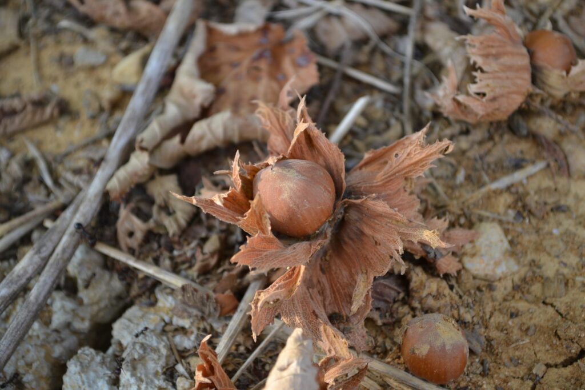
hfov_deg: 24.6
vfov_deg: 16.6
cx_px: 292
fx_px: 1341
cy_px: 195
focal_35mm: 82
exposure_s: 1/125
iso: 200
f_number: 5.6
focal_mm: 55
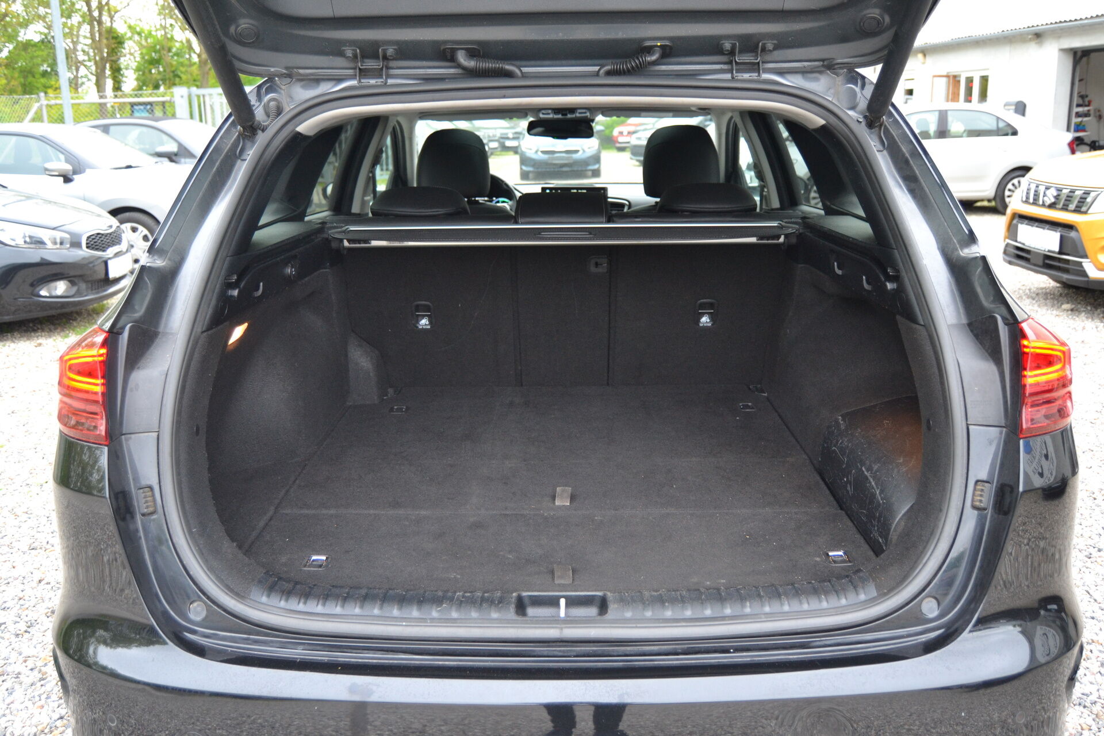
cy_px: 368
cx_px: 552
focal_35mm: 30
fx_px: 920
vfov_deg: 43.6
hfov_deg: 61.9
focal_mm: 20
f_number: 3.5
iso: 560
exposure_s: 1/60
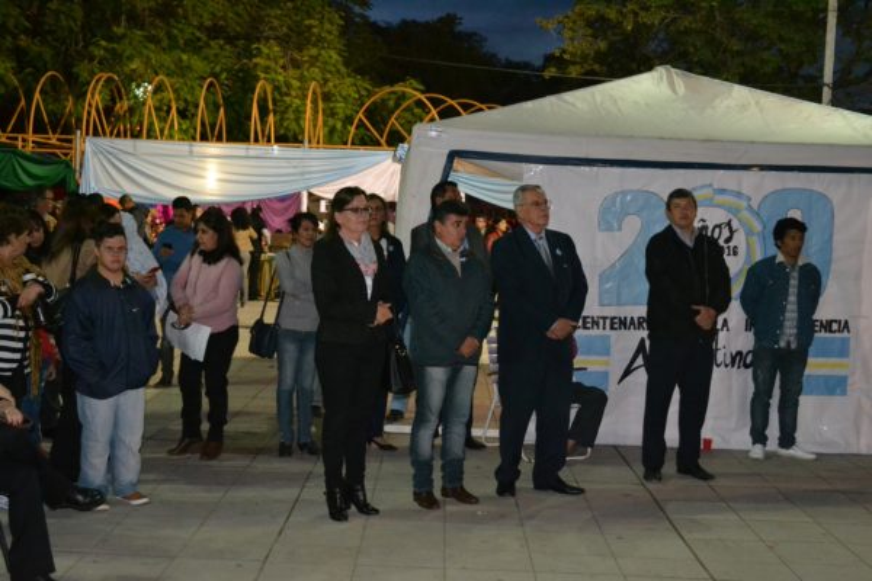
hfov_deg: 41.1
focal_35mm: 48
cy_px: 290
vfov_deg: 28.1
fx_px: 1163
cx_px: 436
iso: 3200
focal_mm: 32
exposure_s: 1/60
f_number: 4.8
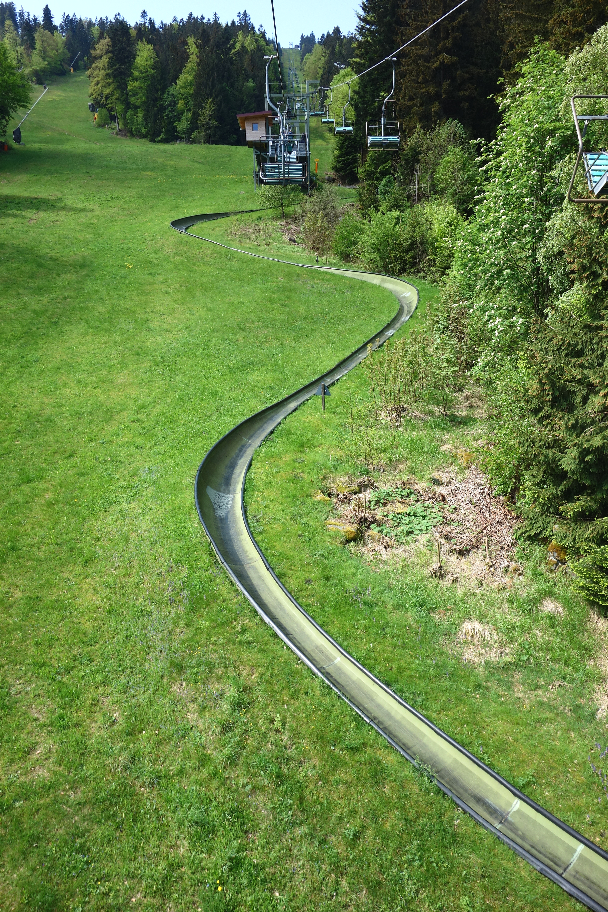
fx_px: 709
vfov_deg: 65.5
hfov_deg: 46.4
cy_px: 456
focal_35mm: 28
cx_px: 304
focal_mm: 10.4
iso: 125
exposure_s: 1/200
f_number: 5.6
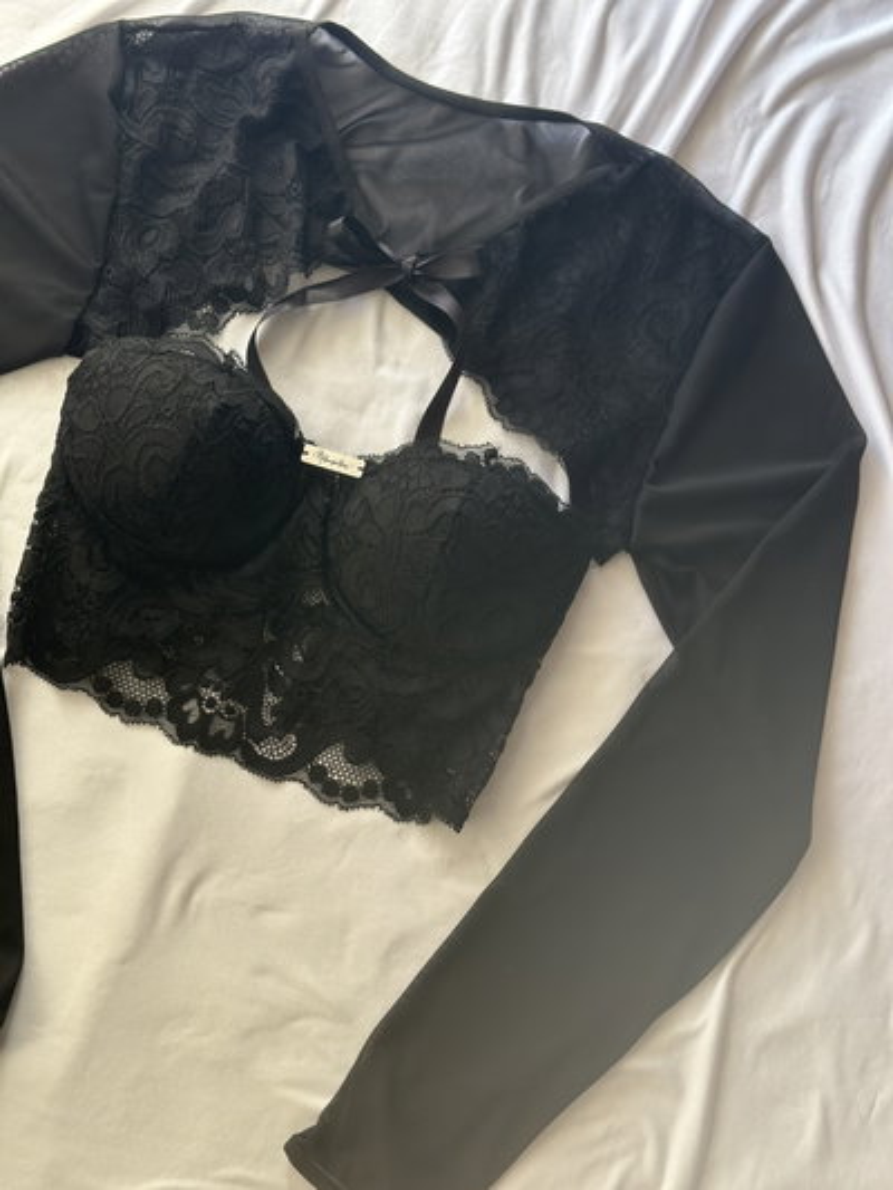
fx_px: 1650
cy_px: 595
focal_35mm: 48
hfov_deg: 30.3
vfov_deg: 39.6
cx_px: 446
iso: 80
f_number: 1.78
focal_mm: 6.86
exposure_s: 1/489
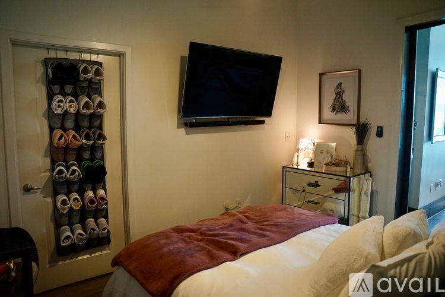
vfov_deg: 53.1
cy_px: 148
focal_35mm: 24
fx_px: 297
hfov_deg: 73.7
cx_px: 222
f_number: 2.8
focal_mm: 24
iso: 2500
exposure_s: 1/160
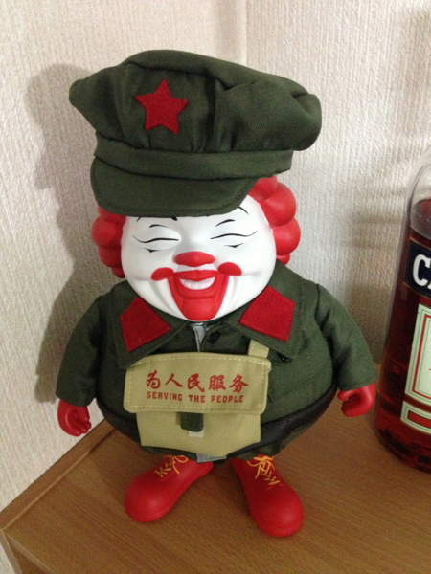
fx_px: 548
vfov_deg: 55.4
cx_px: 216
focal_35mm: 33
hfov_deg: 42.9
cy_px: 287
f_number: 2.4
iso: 800
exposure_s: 1/15
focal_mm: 4.13
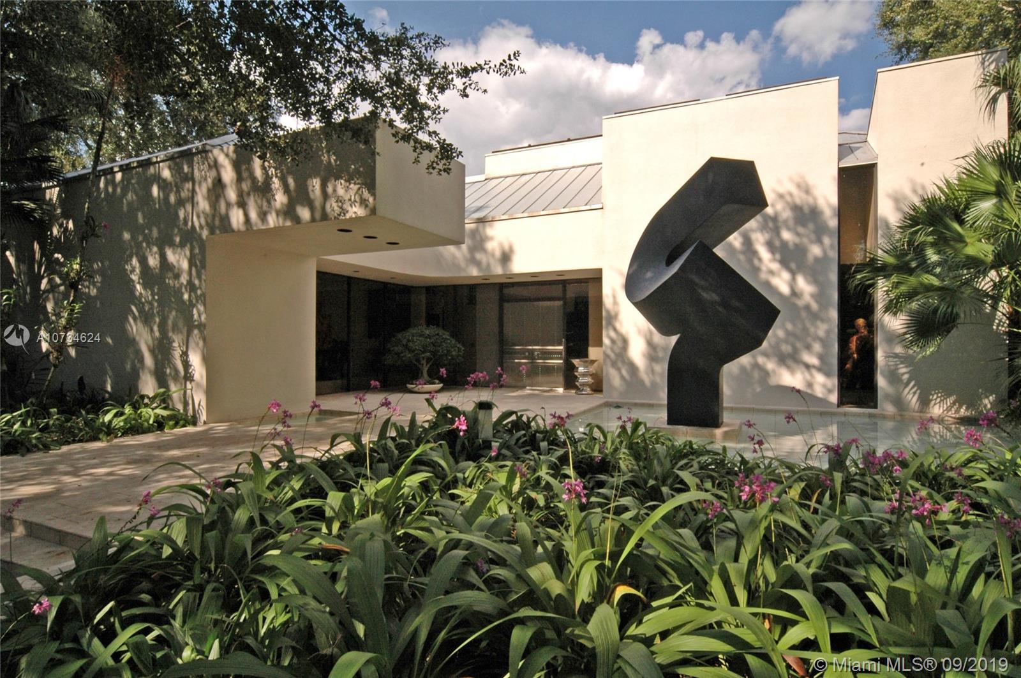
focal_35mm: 18
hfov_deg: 90.1
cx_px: 510
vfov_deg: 67.3
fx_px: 510
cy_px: 339
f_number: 22
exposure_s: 1/100
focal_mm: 12
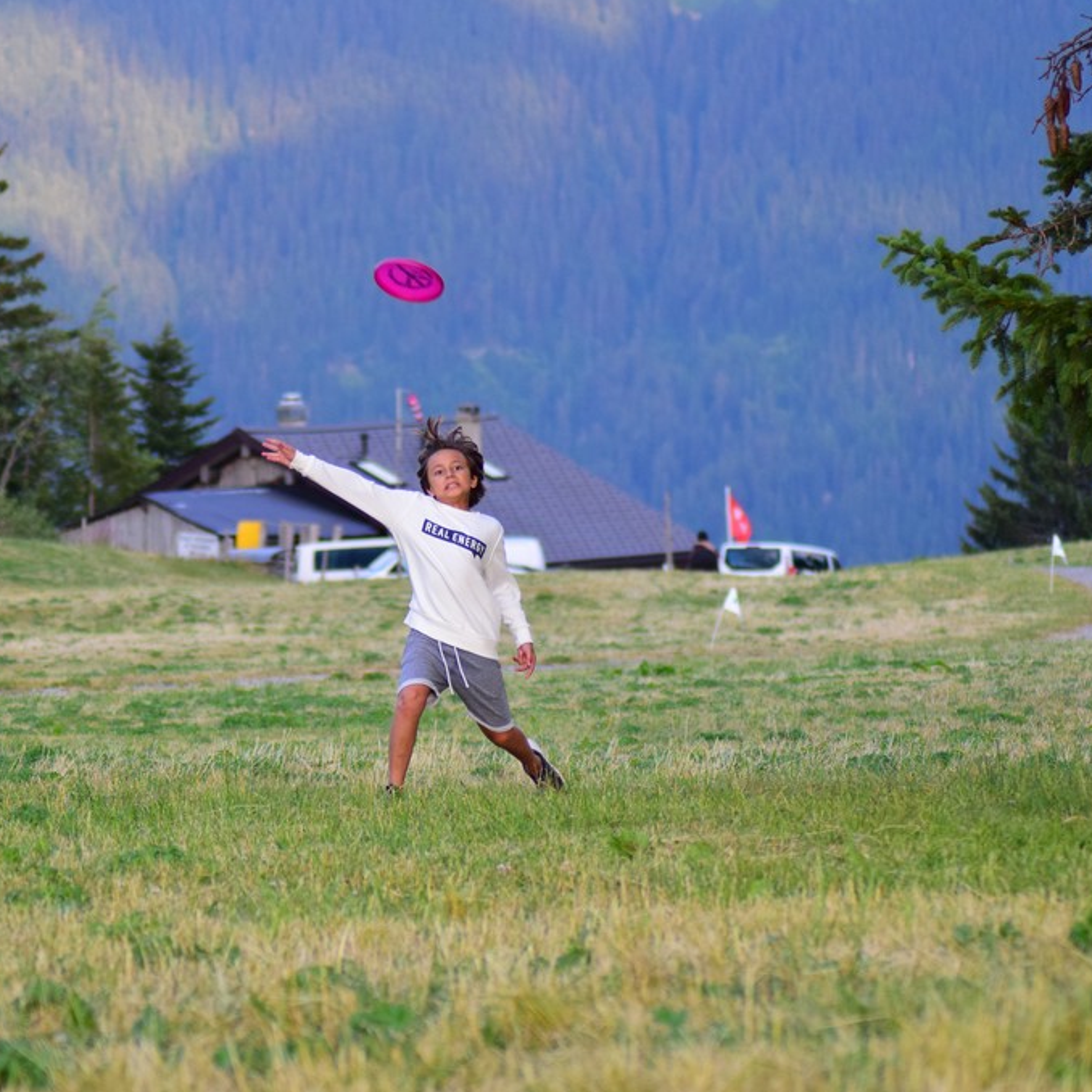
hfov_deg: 7.6
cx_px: 493
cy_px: 545
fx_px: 8244
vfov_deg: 7.6
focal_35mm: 231
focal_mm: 120
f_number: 4.2
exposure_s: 1/800
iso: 720
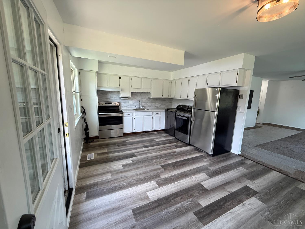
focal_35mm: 14
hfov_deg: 102.1
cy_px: 114
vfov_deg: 85.7
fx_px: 123
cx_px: 152
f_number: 2.2
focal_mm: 2.22
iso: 160
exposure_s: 1/120
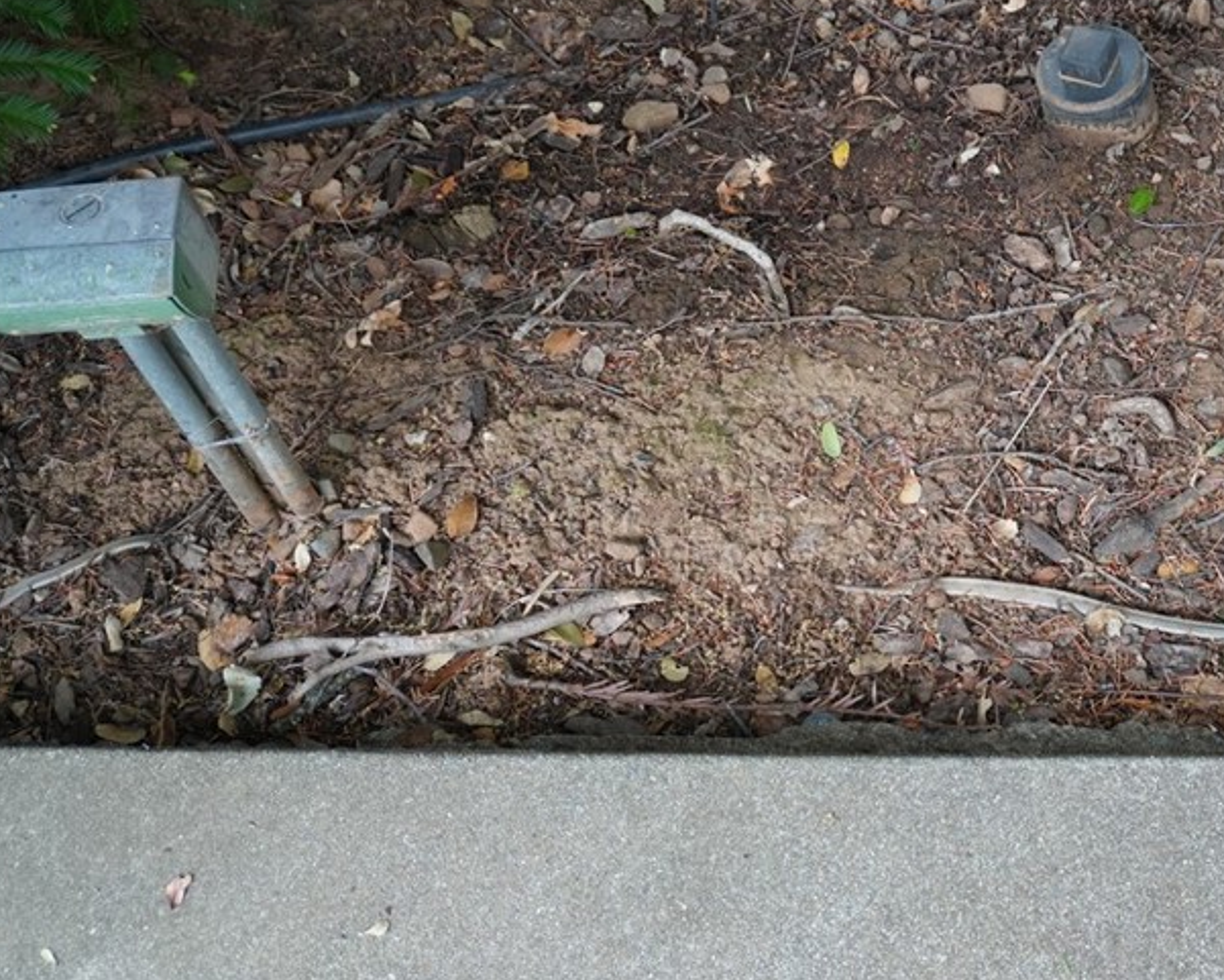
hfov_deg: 37.1
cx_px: 1018
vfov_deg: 31.3
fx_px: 1739
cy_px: 376
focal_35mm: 48
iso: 500
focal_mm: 20
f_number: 4
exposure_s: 1/160
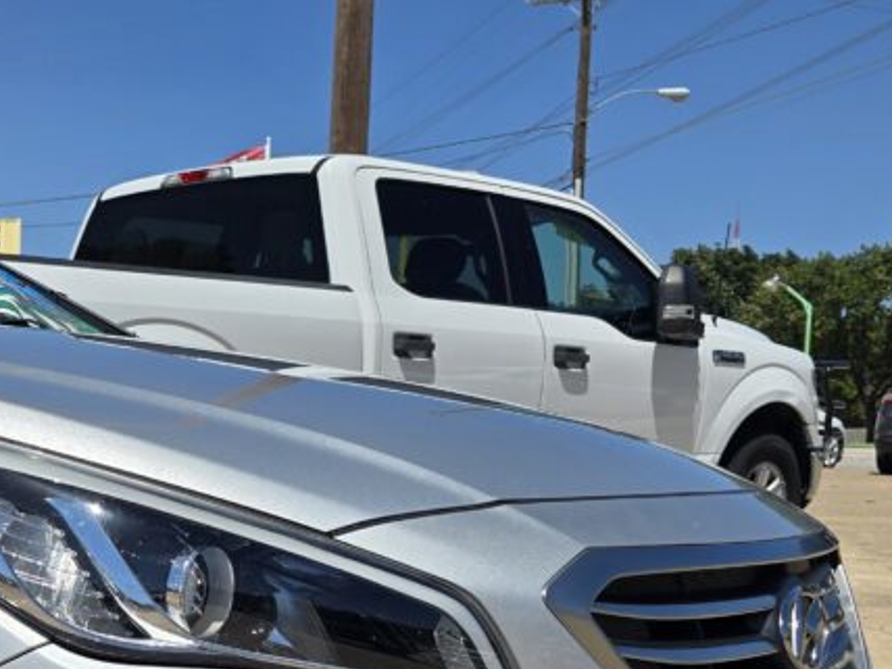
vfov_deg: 25.9
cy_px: 567
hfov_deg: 30.1
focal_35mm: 55
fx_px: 1417
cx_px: -160
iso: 12
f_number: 1.7
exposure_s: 1/1297
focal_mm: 6.3
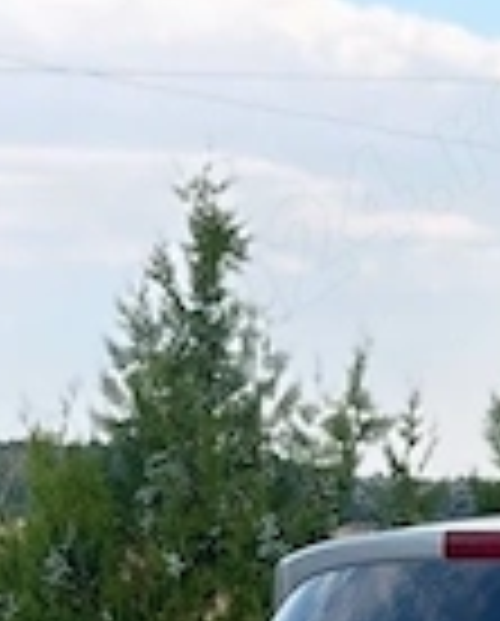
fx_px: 4056
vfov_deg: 8.5
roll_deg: -0.7
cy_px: 1004
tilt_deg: -6.4
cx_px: 1153
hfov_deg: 6.7
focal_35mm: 220
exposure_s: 1/946
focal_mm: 5.96
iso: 32
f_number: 1.6
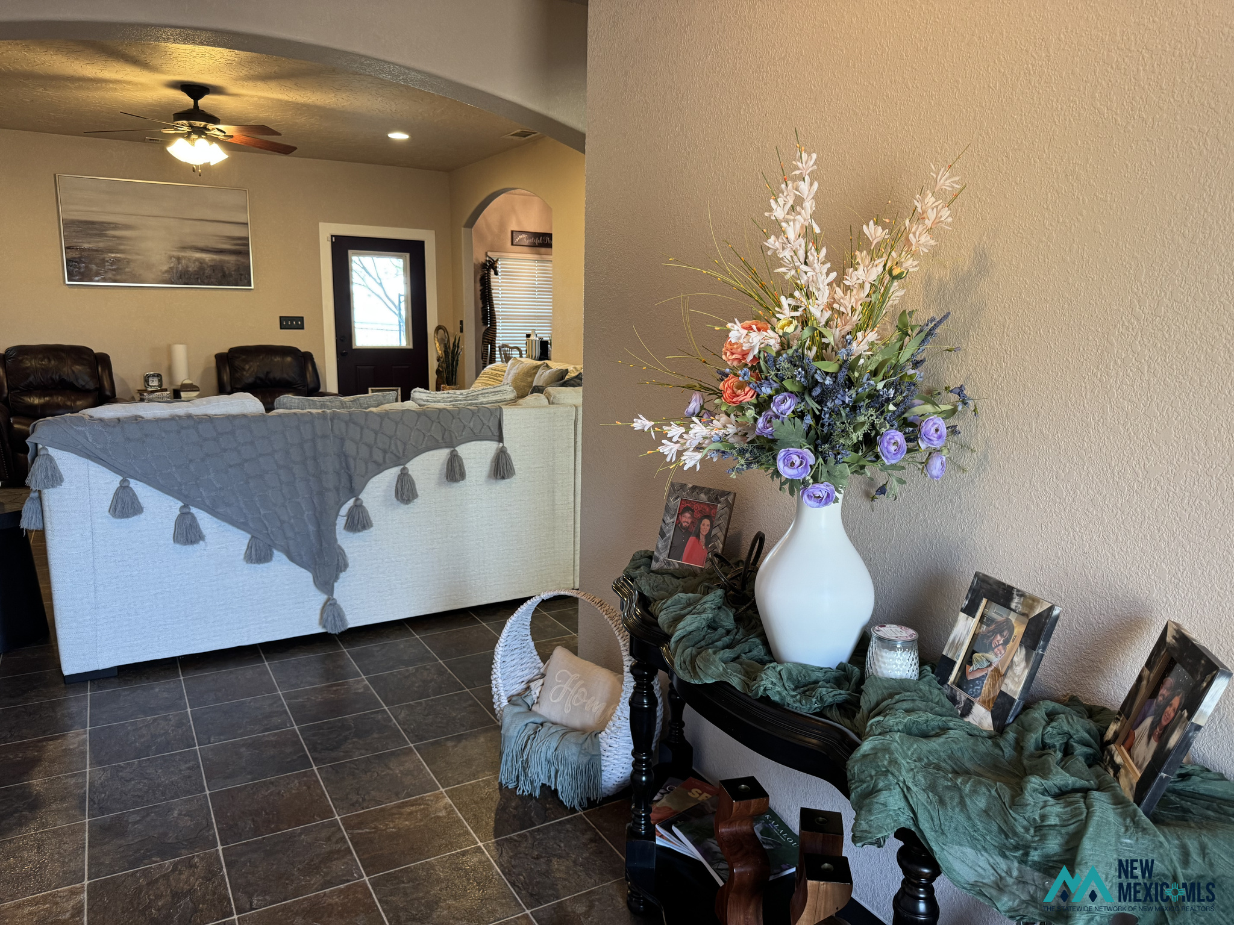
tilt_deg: -10.7
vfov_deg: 56.8
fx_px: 856
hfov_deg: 71.6
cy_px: 462
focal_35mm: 24
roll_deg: -1.2
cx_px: 617
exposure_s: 1/60
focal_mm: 6.76
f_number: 1.78
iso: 250
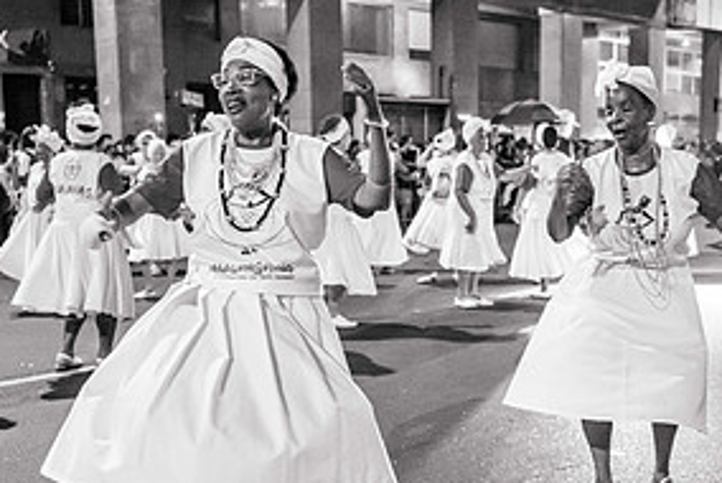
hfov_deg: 40.2
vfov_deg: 27.4
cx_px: 425
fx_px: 984
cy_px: 319
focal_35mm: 49
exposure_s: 1/200
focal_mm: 24
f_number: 2.5
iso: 5000
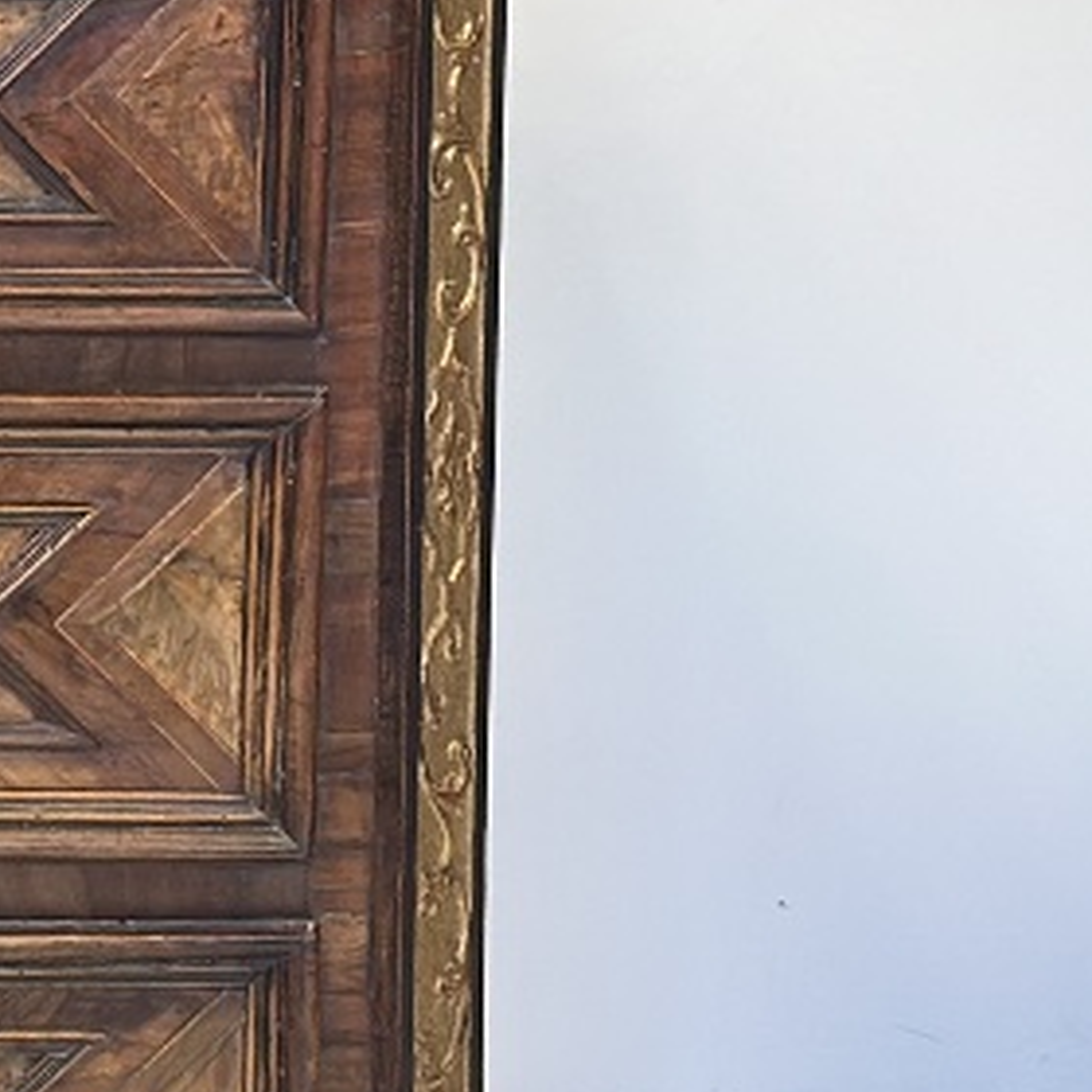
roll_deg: +0.2
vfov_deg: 9.6
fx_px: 6496
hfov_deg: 9.0
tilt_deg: -8.2
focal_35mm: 182
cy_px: 464
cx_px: -1193
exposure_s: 1/50
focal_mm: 6.86
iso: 160
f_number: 1.78
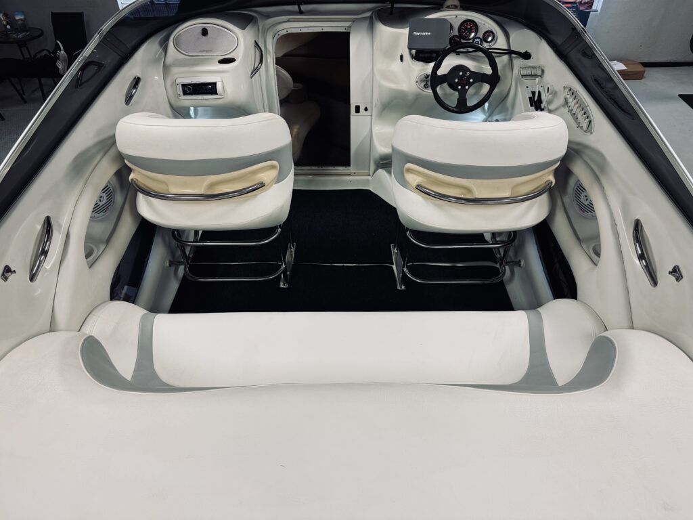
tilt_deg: -41.0
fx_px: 480
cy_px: 260
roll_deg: +1.8
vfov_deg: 56.8
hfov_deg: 71.6
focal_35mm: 24
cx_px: 346
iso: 125
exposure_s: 1/100
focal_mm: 6.76
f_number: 1.78
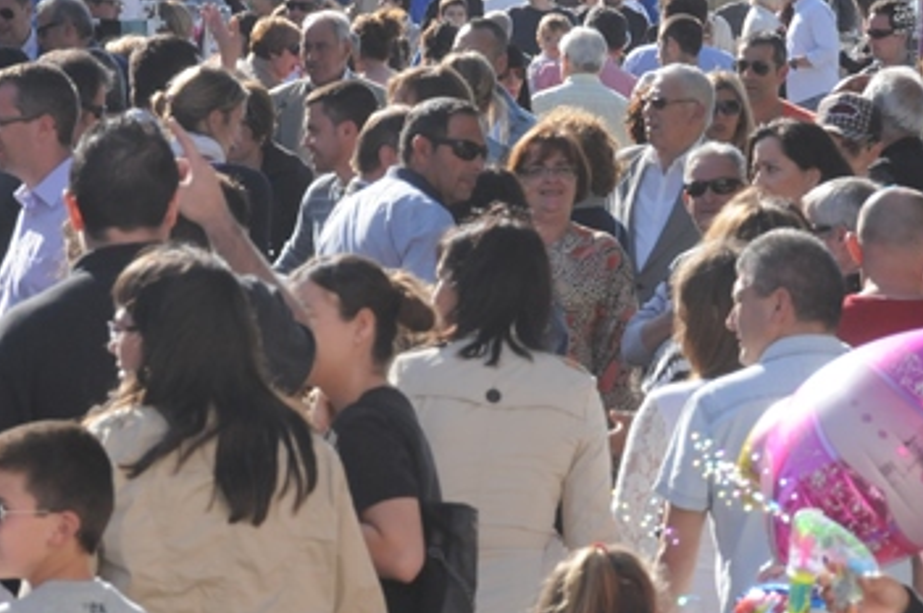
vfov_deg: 2.4
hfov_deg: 3.7
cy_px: 61
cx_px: 431
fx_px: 14440
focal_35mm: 564
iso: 800
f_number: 14
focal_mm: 200
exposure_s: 1/250
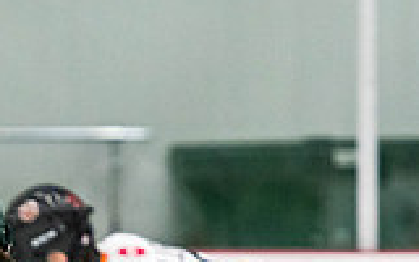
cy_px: 494
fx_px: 9078
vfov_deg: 1.7
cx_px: 0
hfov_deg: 2.6
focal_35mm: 795
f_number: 2.8
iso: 2000
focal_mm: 175
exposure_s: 1/640
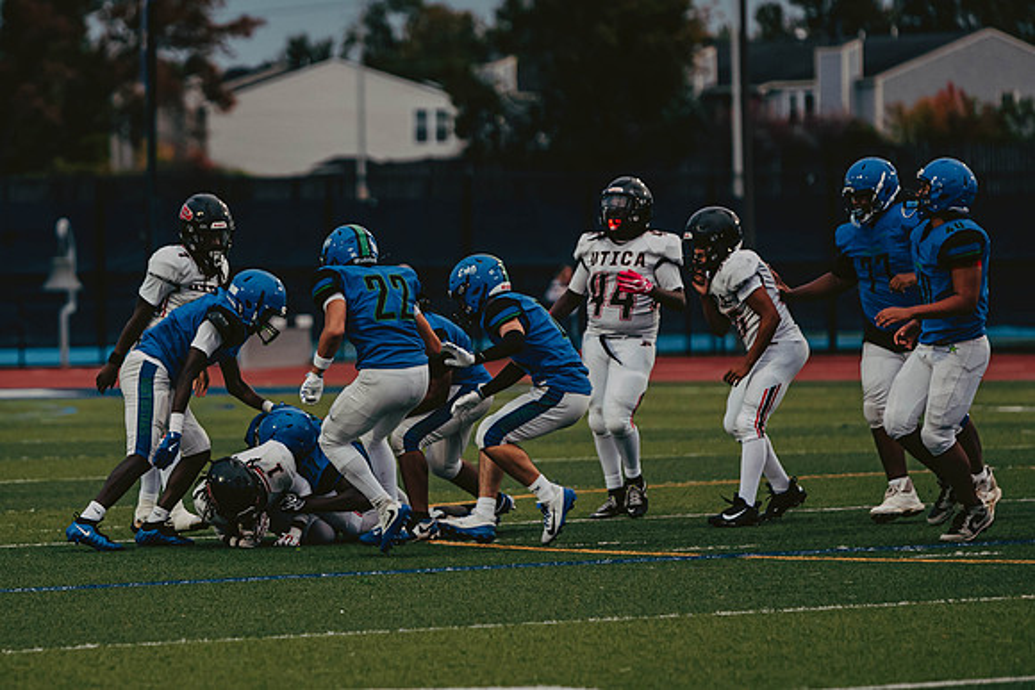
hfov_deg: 7.2
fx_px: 8276
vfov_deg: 4.8
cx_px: 277
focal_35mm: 288
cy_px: 390
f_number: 3.2
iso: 800
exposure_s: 1/640
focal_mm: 185
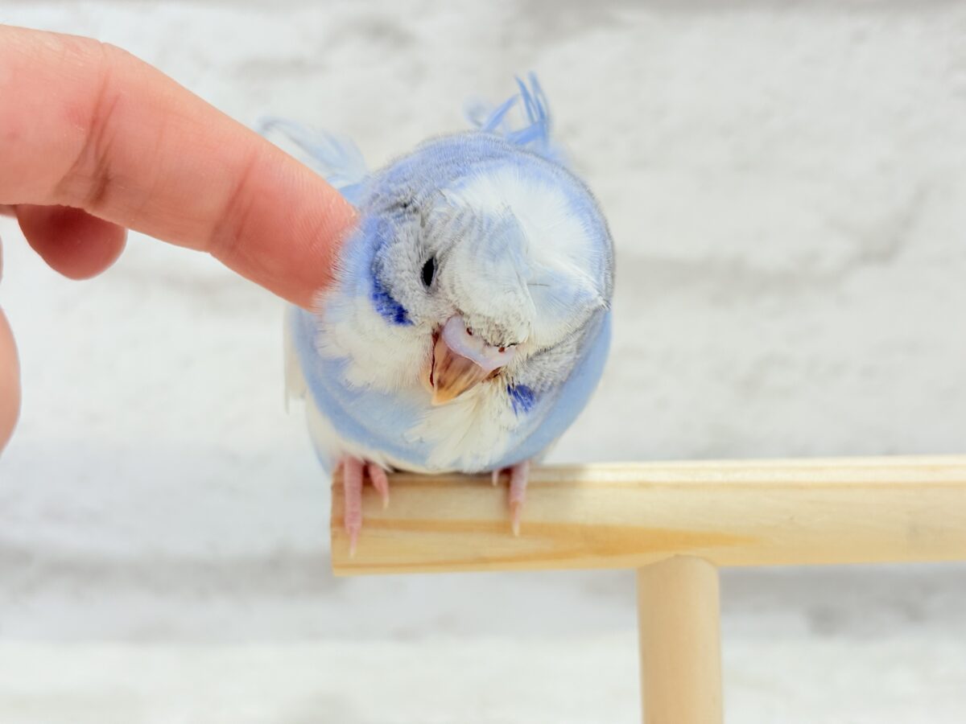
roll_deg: +1.0
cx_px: 483
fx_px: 1451
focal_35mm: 52
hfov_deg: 36.8
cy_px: 362
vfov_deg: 28.0
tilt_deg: -2.6
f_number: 1.6
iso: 32
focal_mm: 5.96
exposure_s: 1/50
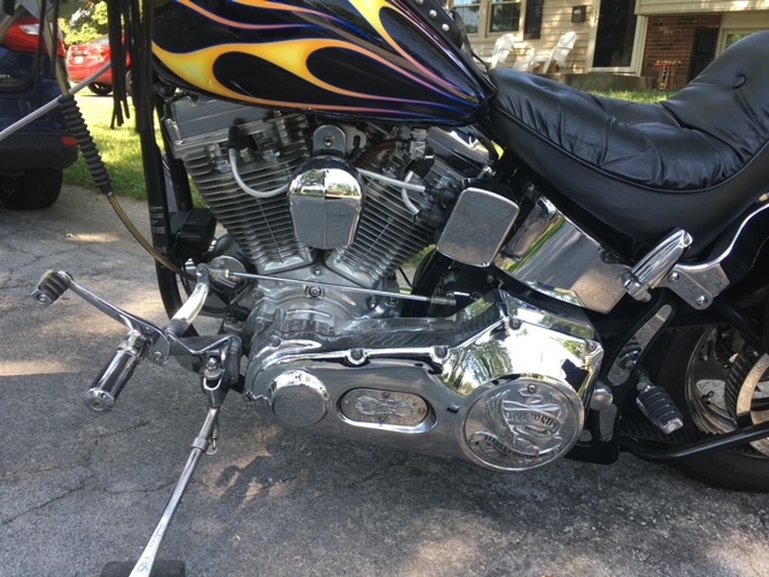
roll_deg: -2.5
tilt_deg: -15.3
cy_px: 288
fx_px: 644
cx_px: 384
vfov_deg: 48.2
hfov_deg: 61.7
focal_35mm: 29
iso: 25
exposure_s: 1/120
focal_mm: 4.15
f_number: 2.2
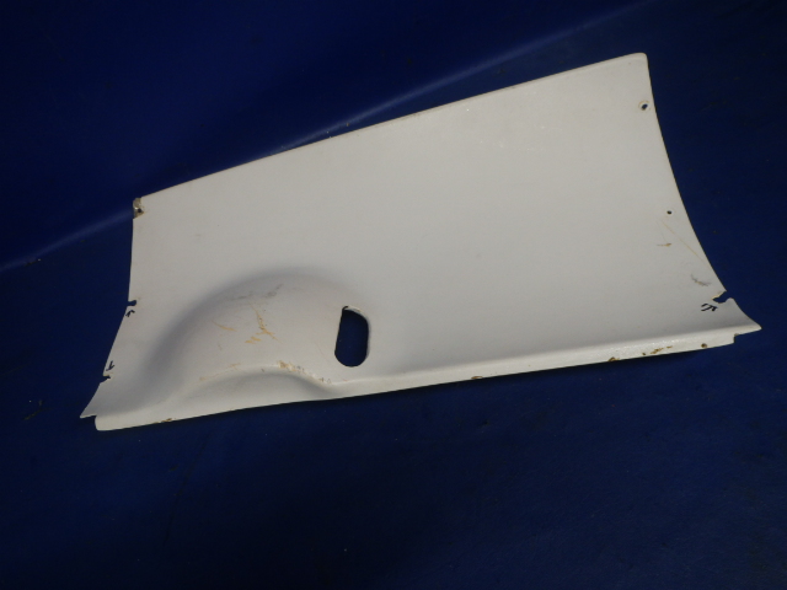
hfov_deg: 63.4
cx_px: 394
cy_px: 295
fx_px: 637
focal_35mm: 28
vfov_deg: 49.7
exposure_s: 1/50
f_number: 3.9
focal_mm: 5
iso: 200
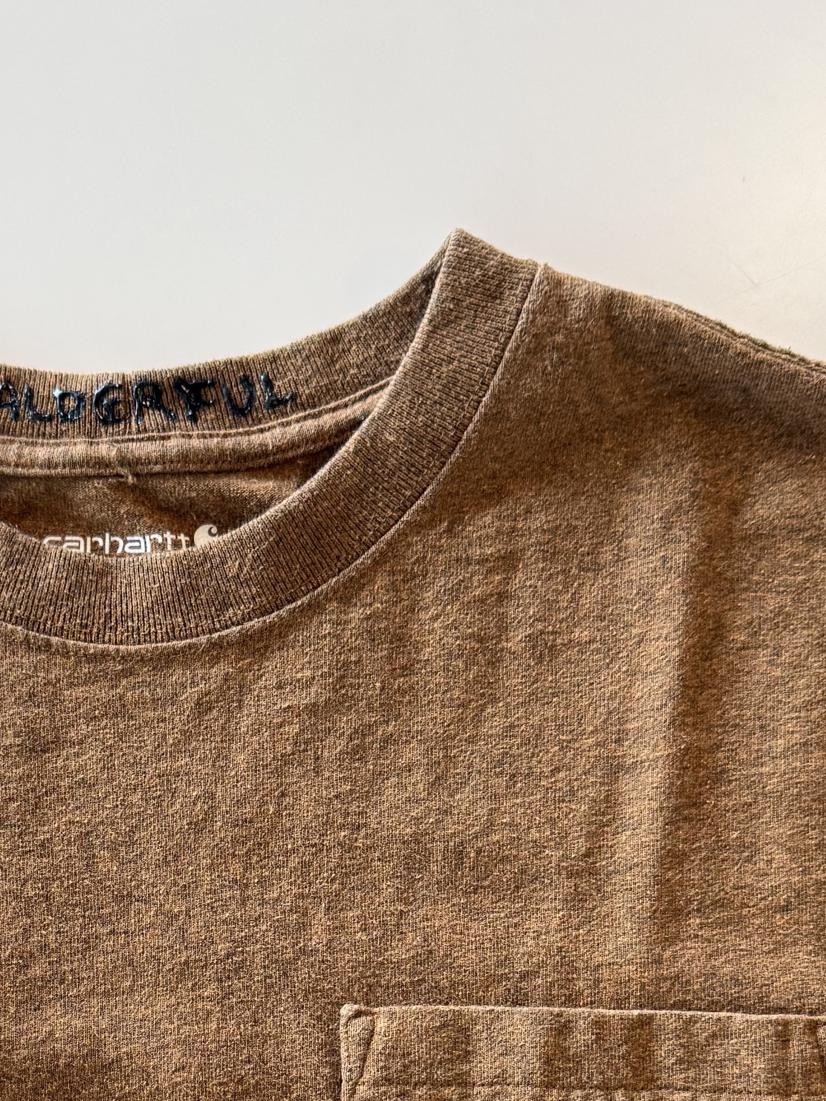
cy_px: 1073
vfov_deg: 32.0
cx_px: 172
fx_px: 1782
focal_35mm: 56
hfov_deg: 25.7
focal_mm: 6.76
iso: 200
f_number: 1.78
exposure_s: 1/120
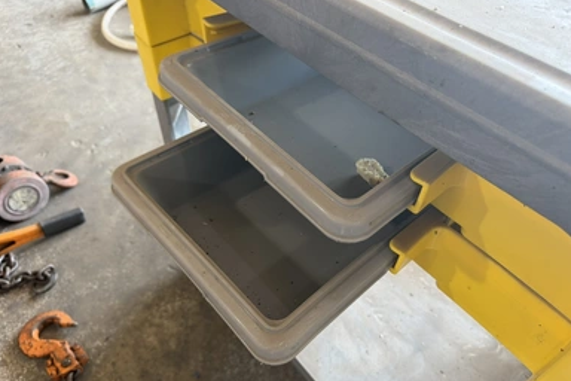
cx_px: 294
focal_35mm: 26
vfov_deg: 49.4
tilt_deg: -49.4
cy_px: 217
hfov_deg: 69.4
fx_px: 412
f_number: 1.78
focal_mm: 6.76
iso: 125
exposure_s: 1/60
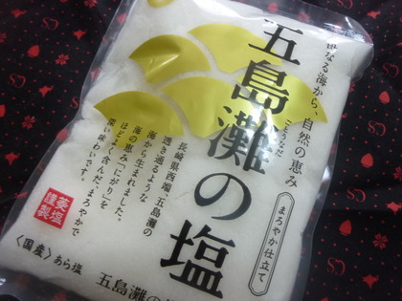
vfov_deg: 54.9
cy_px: 150
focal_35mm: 25
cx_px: 201
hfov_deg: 69.4
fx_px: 290
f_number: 3.3
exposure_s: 1/30
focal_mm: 4.5
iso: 160
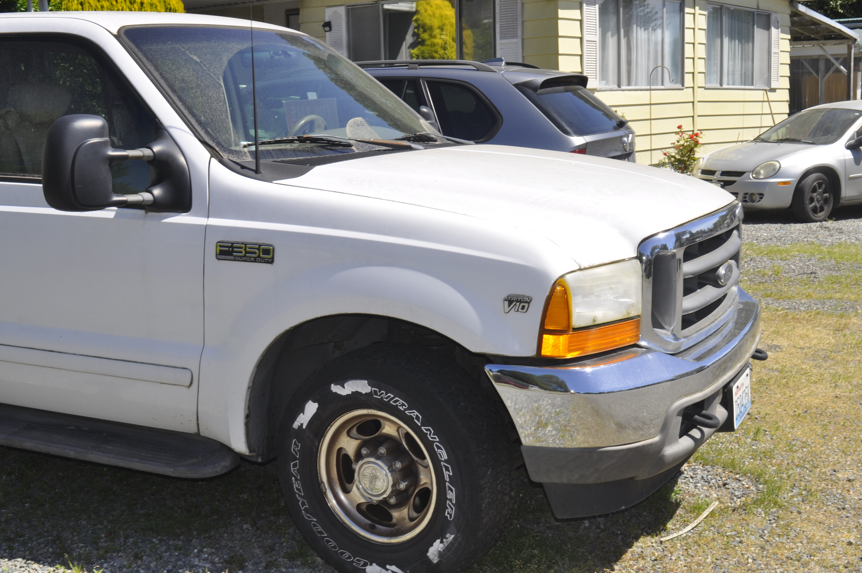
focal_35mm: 46
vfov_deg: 28.9
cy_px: 286
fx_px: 1112
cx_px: 431
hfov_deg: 42.4
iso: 200
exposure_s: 1/200
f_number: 14
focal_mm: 31
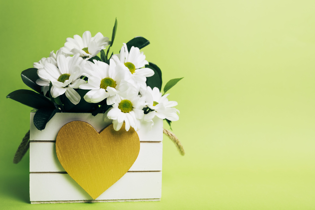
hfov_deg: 54.4
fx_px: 306
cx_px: 158
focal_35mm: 35
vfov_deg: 37.9
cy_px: 105
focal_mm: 35
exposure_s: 1/200
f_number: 8
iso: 200
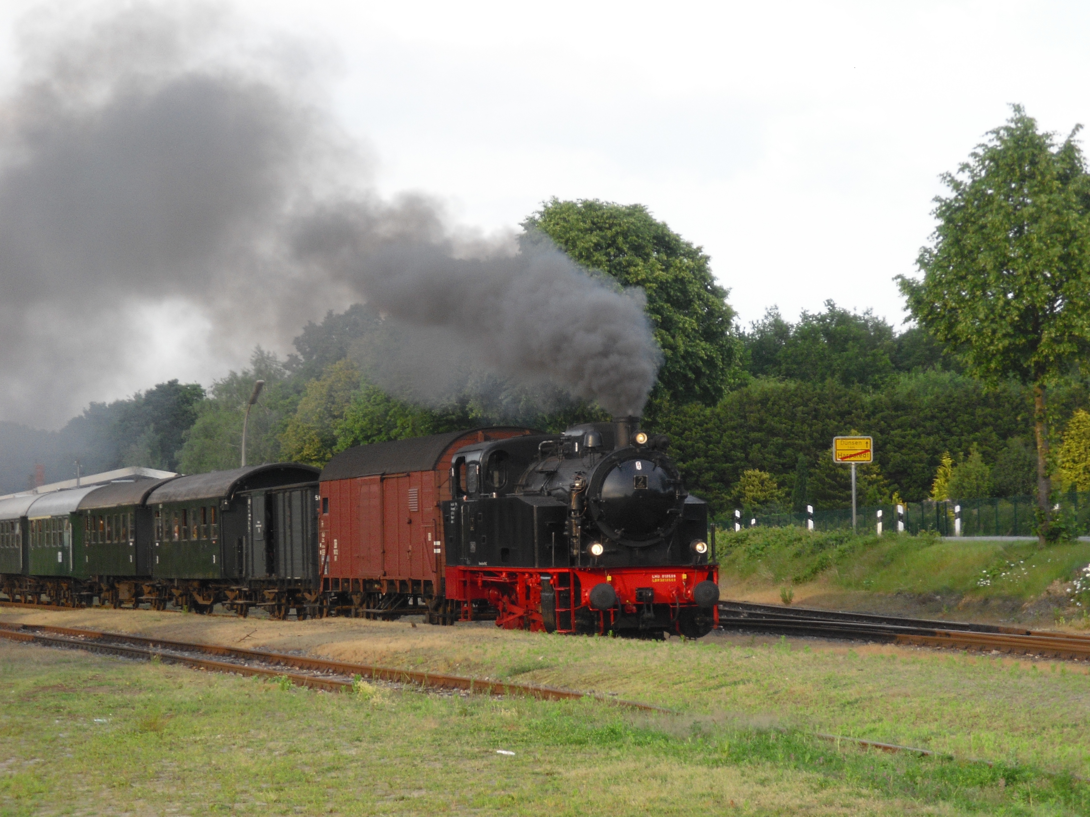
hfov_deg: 17.6
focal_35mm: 112
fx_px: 3527
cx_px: 545
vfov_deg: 13.2
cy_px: 408
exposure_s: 1/60
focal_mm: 18.6
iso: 100
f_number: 5.9
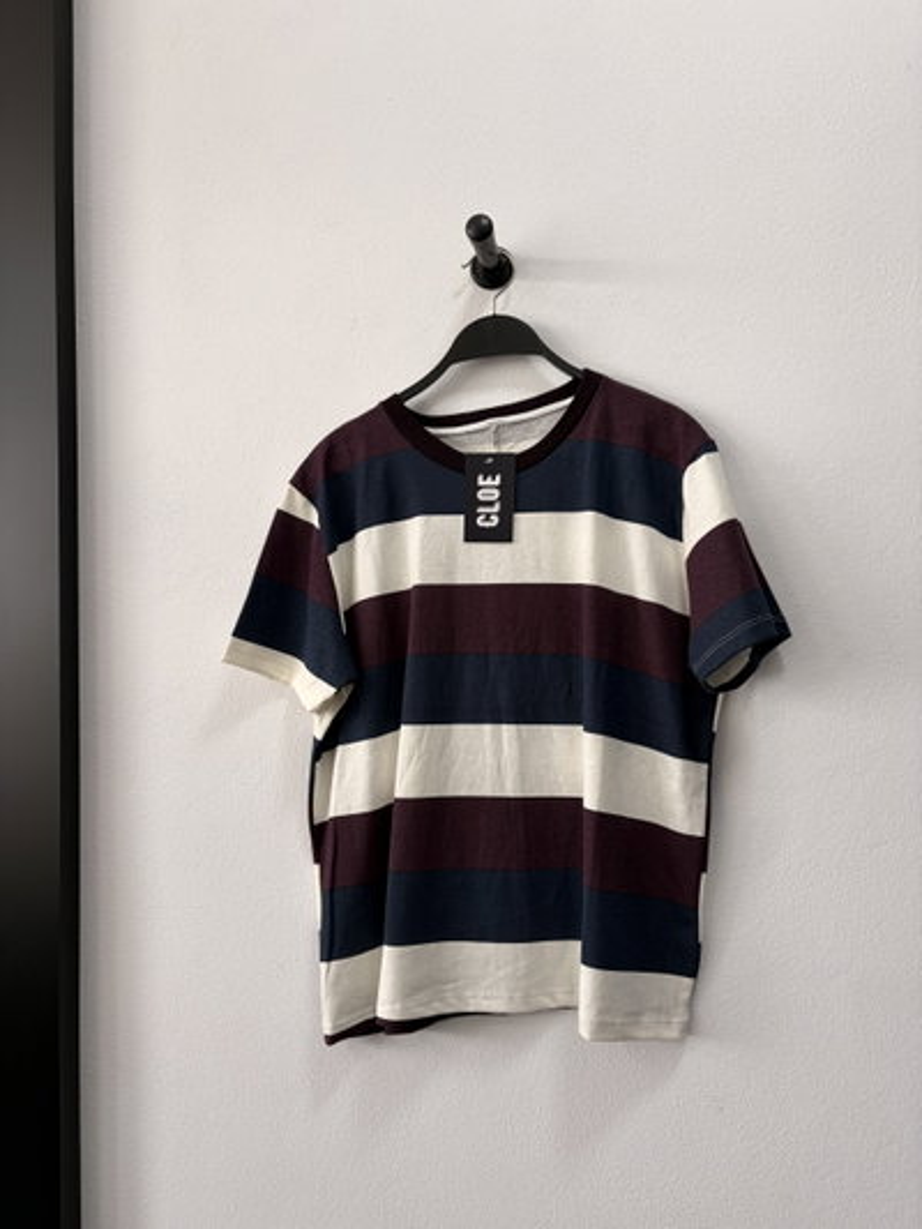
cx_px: 461
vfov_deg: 67.3
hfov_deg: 53.1
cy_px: 614
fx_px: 923
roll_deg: +1.0
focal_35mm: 26
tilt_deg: +2.4
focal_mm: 5.96
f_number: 1.6
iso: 50
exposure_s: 1/122
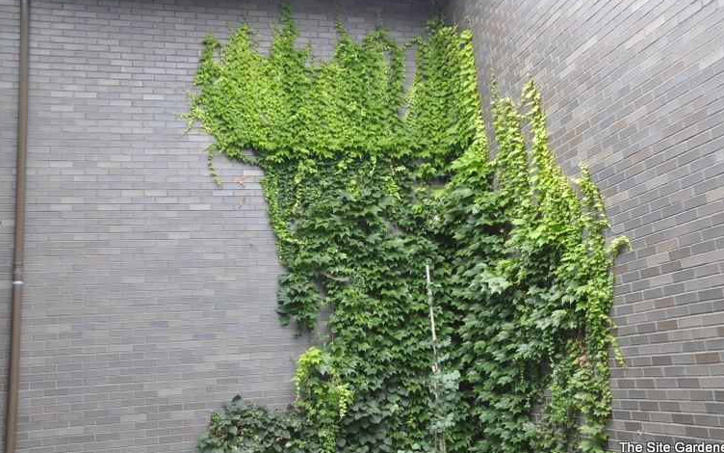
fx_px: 770
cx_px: 367
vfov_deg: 32.8
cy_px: 215
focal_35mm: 39
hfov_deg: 50.4
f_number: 5.6
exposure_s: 1/125
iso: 400
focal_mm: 24
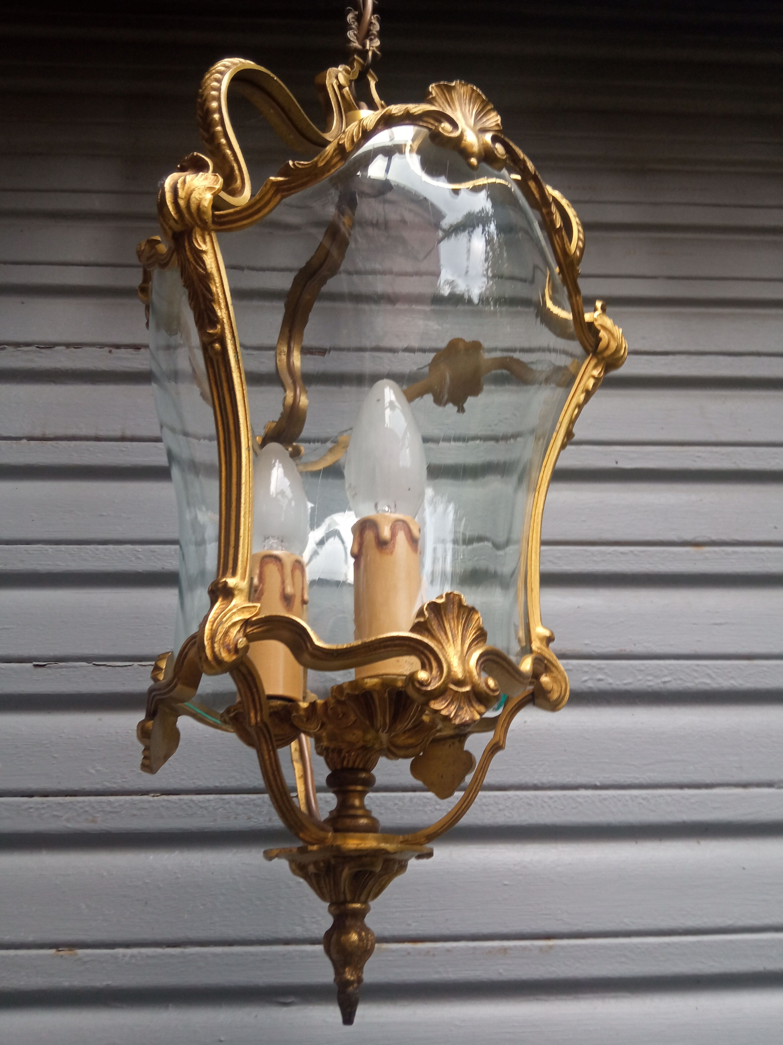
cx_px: 392
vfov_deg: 65.3
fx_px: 814
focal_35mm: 27
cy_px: 522
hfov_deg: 51.4
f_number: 2.2
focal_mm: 3.79
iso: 179
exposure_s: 1/33.3
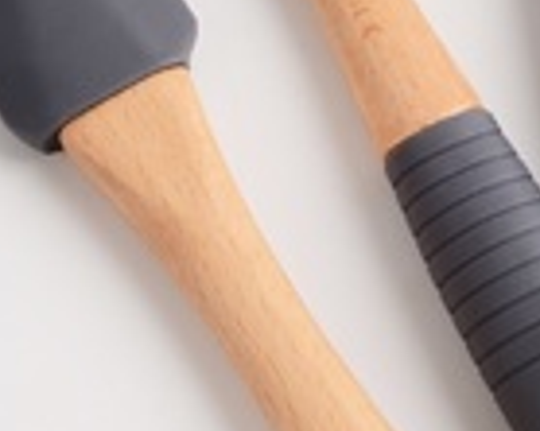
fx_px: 2459
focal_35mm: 154
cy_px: 182
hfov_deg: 12.4
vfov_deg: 10.0
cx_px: 482
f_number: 20
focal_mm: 38
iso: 100
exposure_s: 1/160
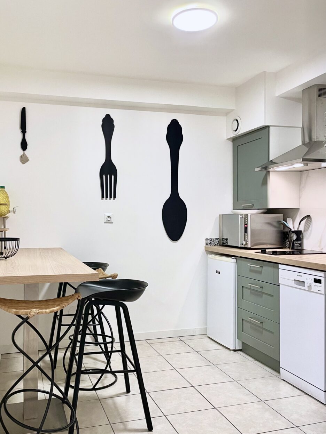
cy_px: 233
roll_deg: +1.2
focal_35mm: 32
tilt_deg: -0.5
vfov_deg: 56.8
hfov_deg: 44.0
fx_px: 402
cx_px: 139
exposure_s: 1/50
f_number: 1.6
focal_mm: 4.2
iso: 100
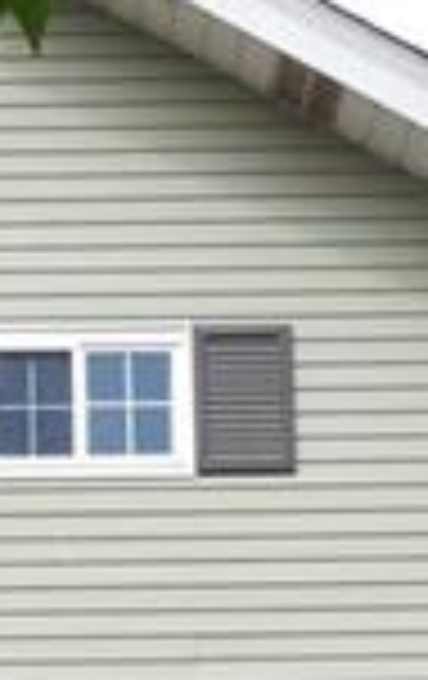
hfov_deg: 4.9
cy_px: 531
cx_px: -131
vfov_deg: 7.8
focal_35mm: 269
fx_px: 4997
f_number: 4
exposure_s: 1/500
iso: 100
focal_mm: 9
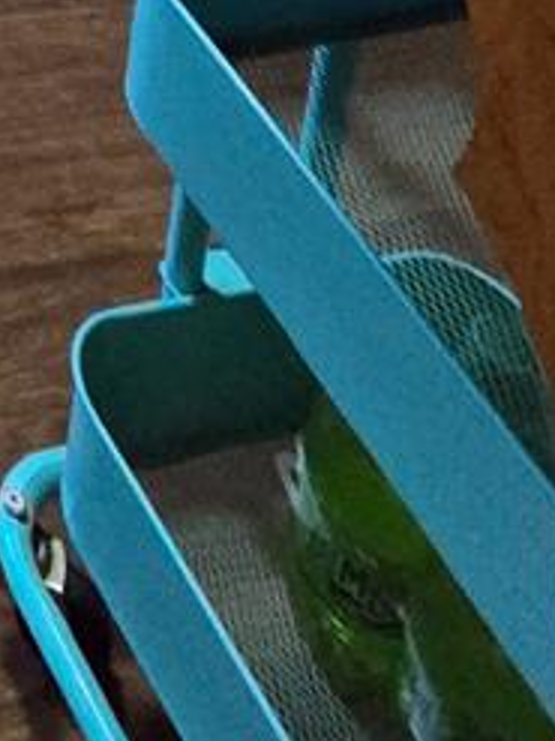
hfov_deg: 12.9
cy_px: -1473
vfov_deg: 11.6
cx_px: -862
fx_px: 1690
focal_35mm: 79
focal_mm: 2.2
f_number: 2.2
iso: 1250
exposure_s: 1/40
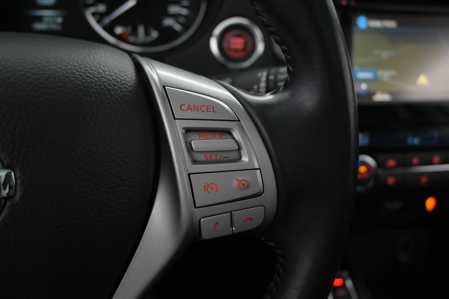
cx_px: 224
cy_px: 150
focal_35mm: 37
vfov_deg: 36.2
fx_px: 458
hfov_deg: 52.2
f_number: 4.2
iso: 2500
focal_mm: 24.5
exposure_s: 1/80
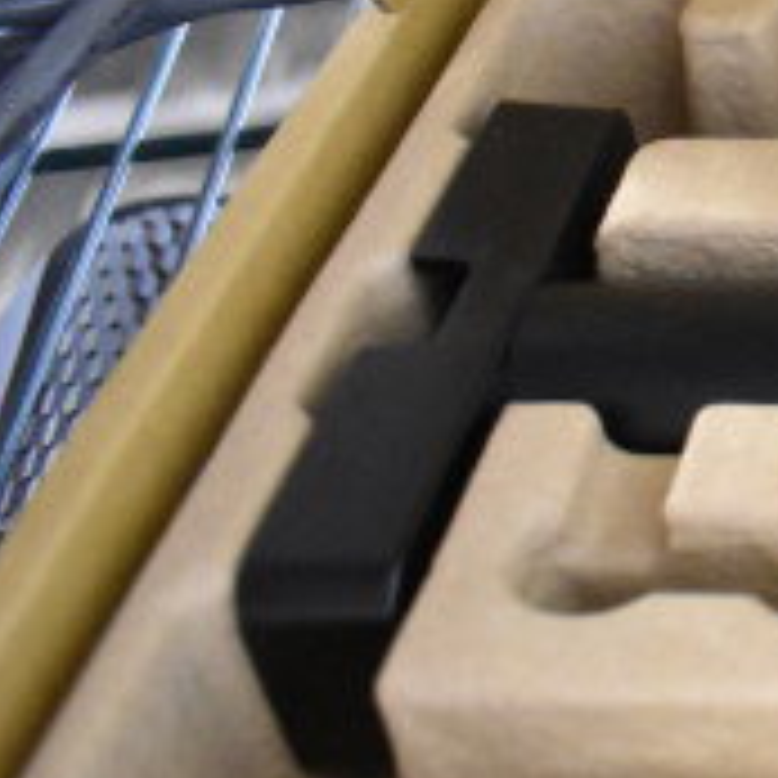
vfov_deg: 21.3
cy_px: 241
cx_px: 1354
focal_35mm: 81
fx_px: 2060
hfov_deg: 17.7
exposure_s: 1/30
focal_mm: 18
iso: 7200
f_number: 3.5
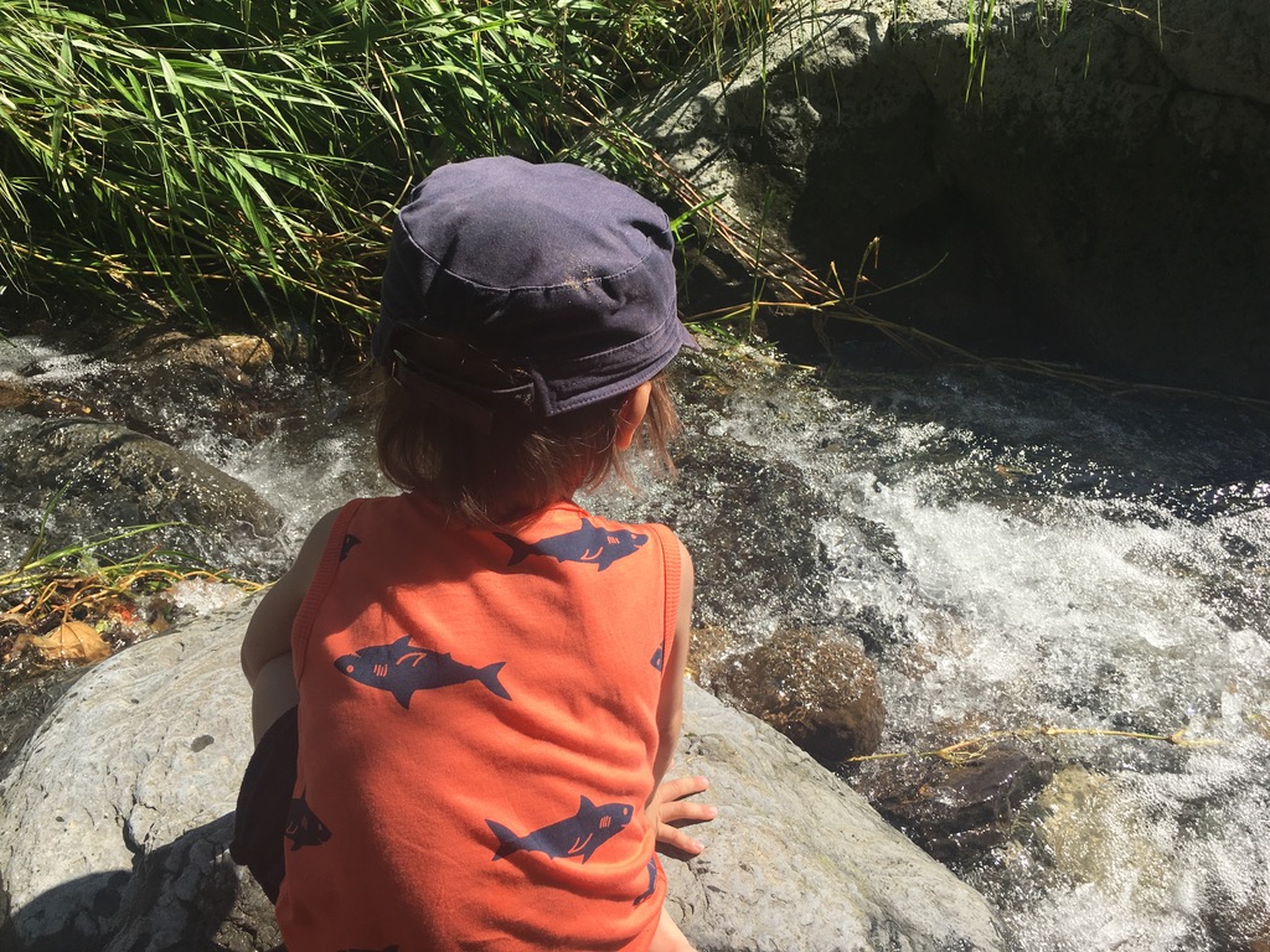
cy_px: 476
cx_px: 635
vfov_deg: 48.2
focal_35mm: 29
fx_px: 1064
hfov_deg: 61.7
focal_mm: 4.15
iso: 25
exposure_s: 1/1068
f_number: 2.2
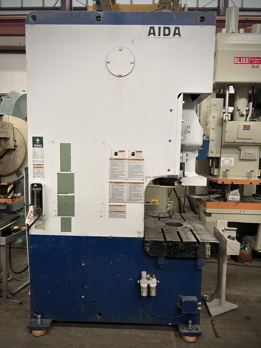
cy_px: 174
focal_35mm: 26
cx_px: 130
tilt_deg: -5.3
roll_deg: -0.5
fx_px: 261
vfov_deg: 67.3
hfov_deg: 53.1
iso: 160
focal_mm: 5.7
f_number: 1.5
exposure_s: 1/60
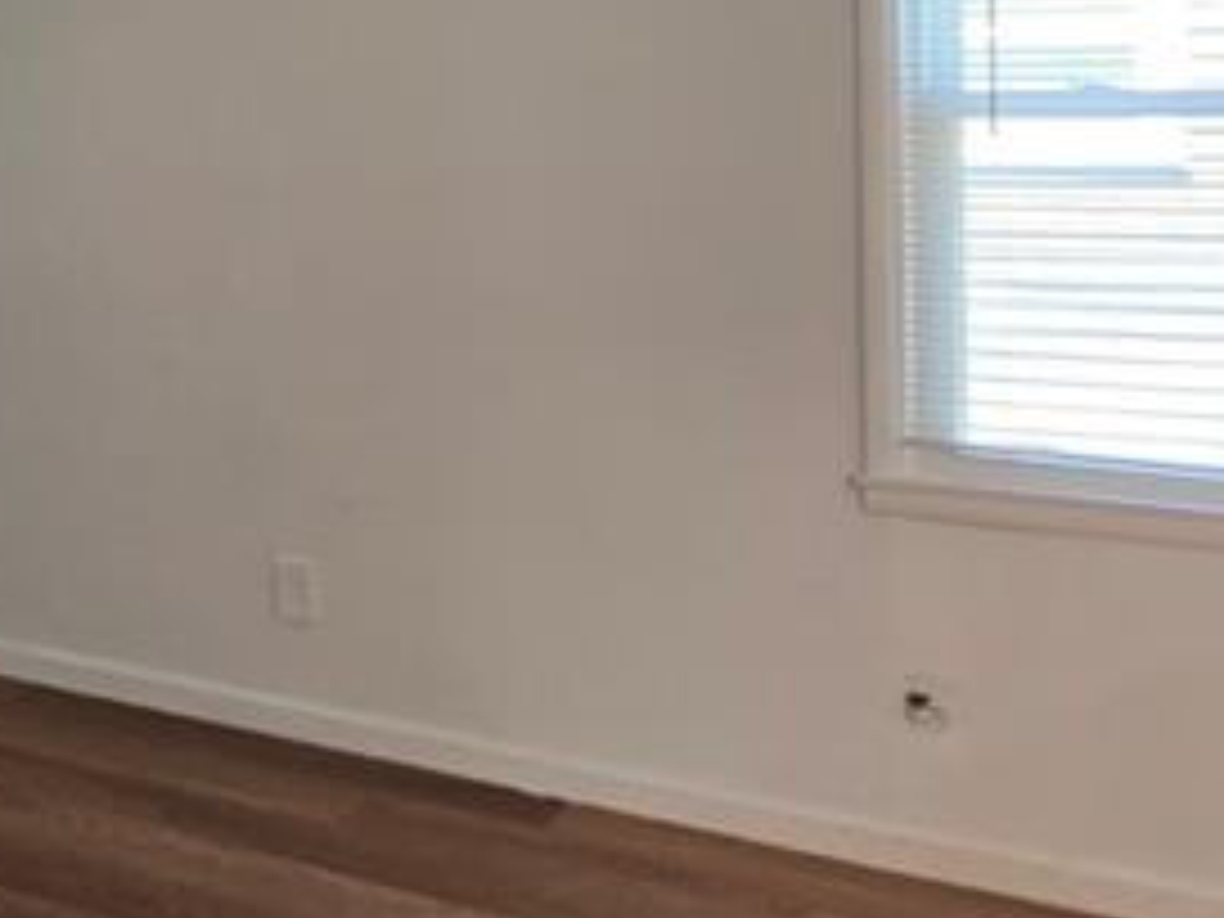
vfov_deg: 28.5
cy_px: 94
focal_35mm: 49
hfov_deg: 33.6
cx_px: -140
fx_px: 1733
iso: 160
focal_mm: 2.2
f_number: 2.2
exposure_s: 1/60
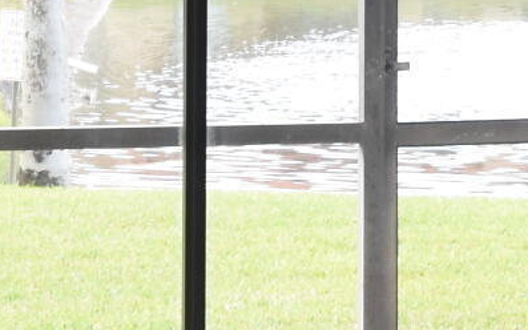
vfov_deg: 5.7
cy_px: 35
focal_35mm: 231
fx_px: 3324
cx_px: 669
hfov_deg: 9.0
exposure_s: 1/60
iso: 400
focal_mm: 20
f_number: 4
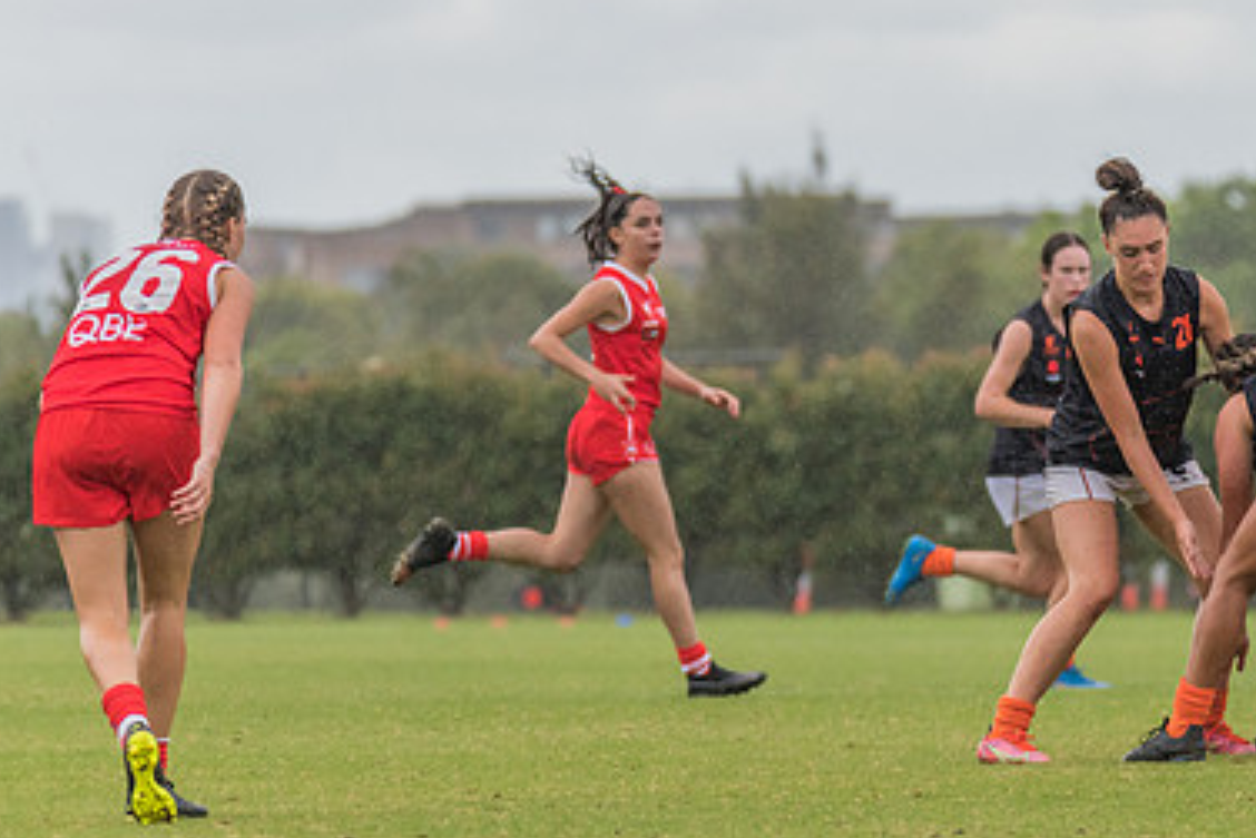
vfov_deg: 2.5
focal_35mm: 560
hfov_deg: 3.7
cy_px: 282
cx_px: 1002
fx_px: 19544
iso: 800
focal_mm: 300
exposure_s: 1/1600
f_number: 5.6
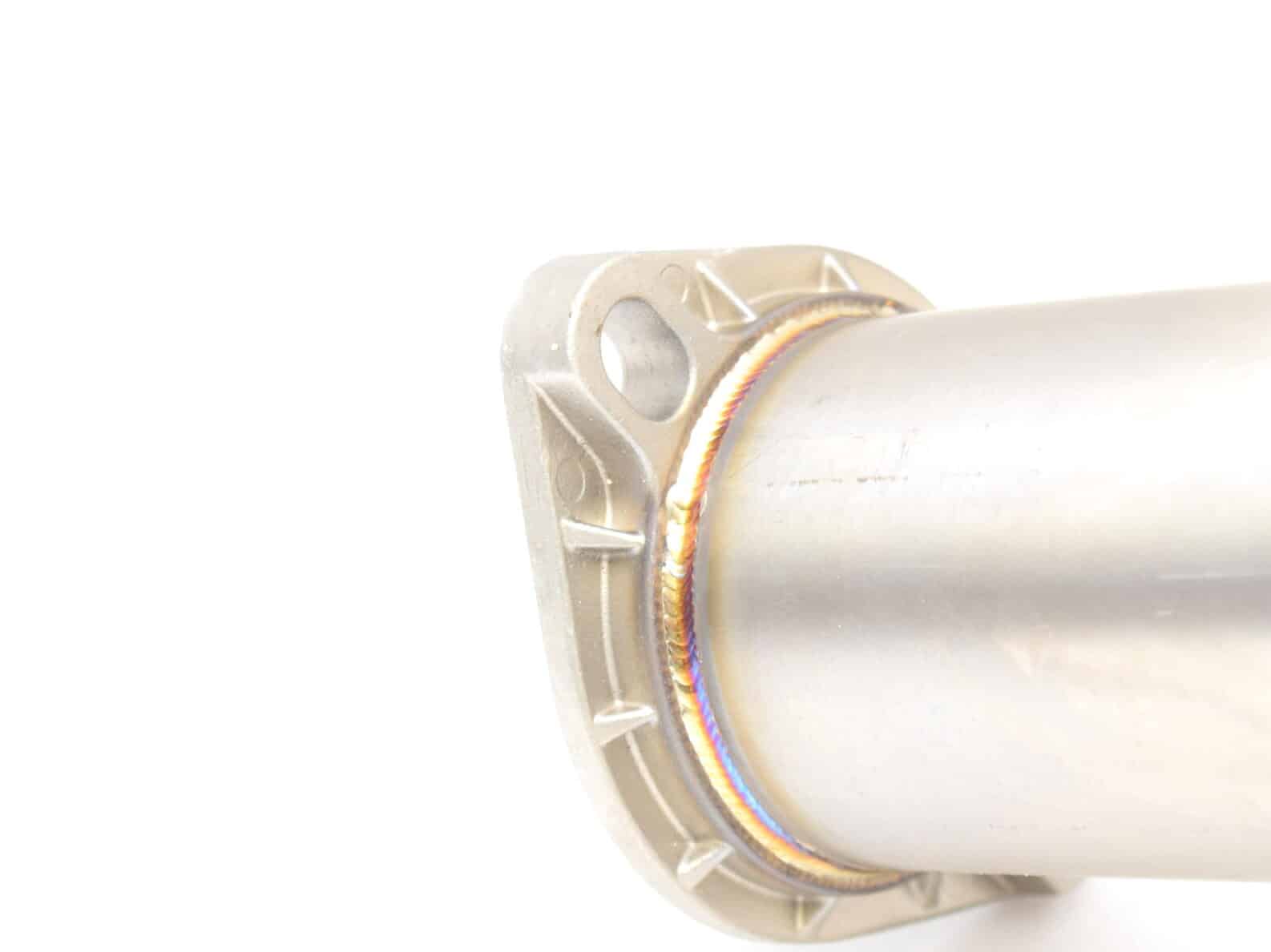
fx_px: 3767
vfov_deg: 14.4
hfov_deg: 19.1
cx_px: 787
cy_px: 546
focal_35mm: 103
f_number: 5.6
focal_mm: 55
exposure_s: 1/60
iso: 450
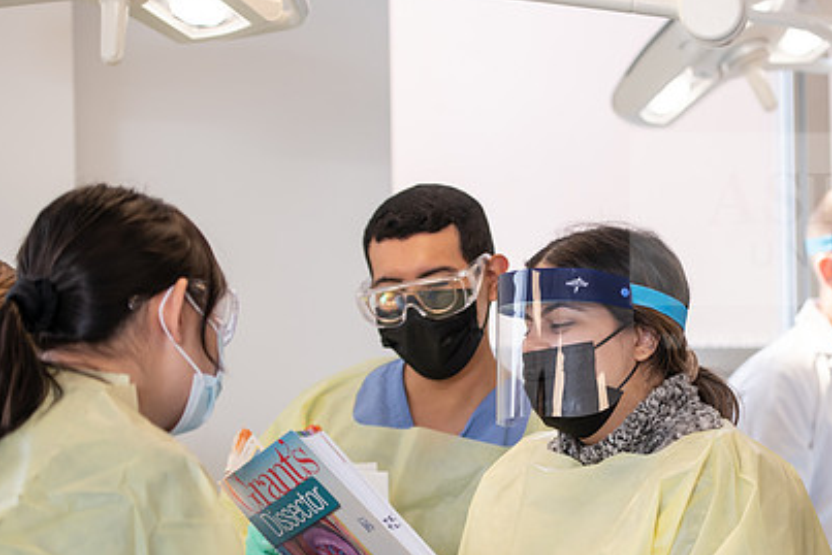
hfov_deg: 17.7
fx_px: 2659
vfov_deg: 11.9
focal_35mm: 115
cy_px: 383
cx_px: 568
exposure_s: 1/200
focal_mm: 80
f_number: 3.2
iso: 250
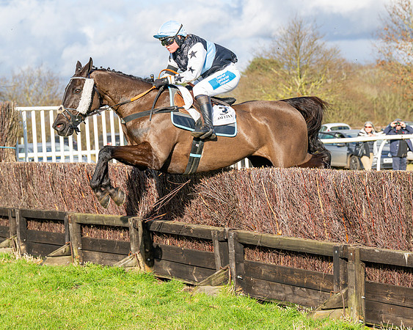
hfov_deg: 18.7
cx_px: 221
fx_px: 1251
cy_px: 172
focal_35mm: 102
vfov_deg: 15.0
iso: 200
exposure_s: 1/2500
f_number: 4
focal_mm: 70
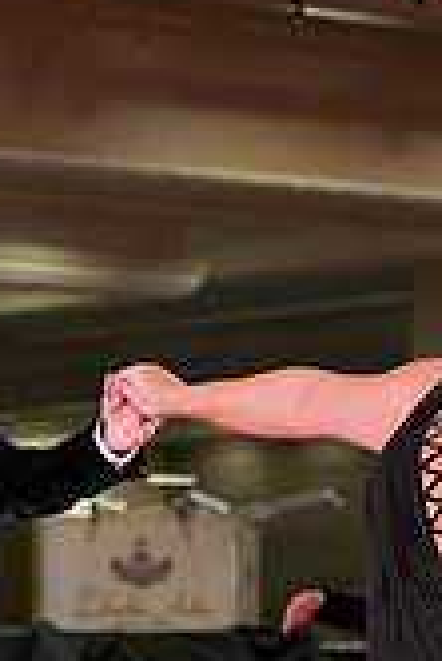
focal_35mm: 244
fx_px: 4484
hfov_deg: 5.6
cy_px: 840
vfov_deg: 8.3
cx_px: 197
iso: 1600
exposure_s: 1/500
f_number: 4
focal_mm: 70
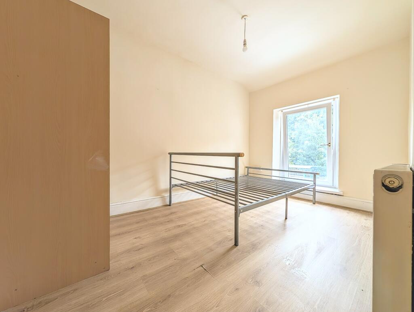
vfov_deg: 94.6
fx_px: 144
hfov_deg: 110.5
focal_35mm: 12
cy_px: 156
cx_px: 207
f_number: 1.7
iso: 91
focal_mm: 2.02
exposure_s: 1/111
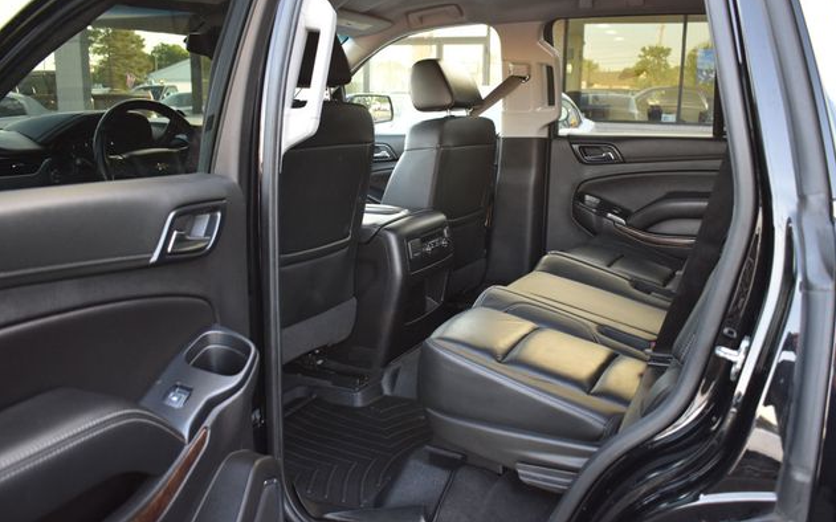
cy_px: 254
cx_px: 423
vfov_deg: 40.6
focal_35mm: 31
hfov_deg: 61.2
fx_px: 706
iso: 500
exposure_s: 1/60
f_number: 4
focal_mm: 20
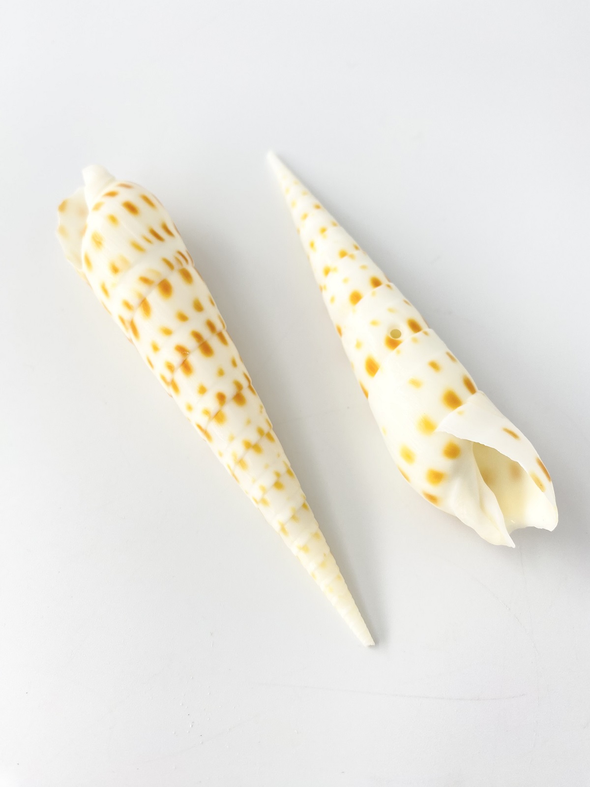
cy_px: 394
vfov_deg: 69.4
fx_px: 568
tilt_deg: -66.7
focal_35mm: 25
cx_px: 295
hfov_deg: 54.9
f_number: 1.8
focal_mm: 4.25
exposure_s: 1/259
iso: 32
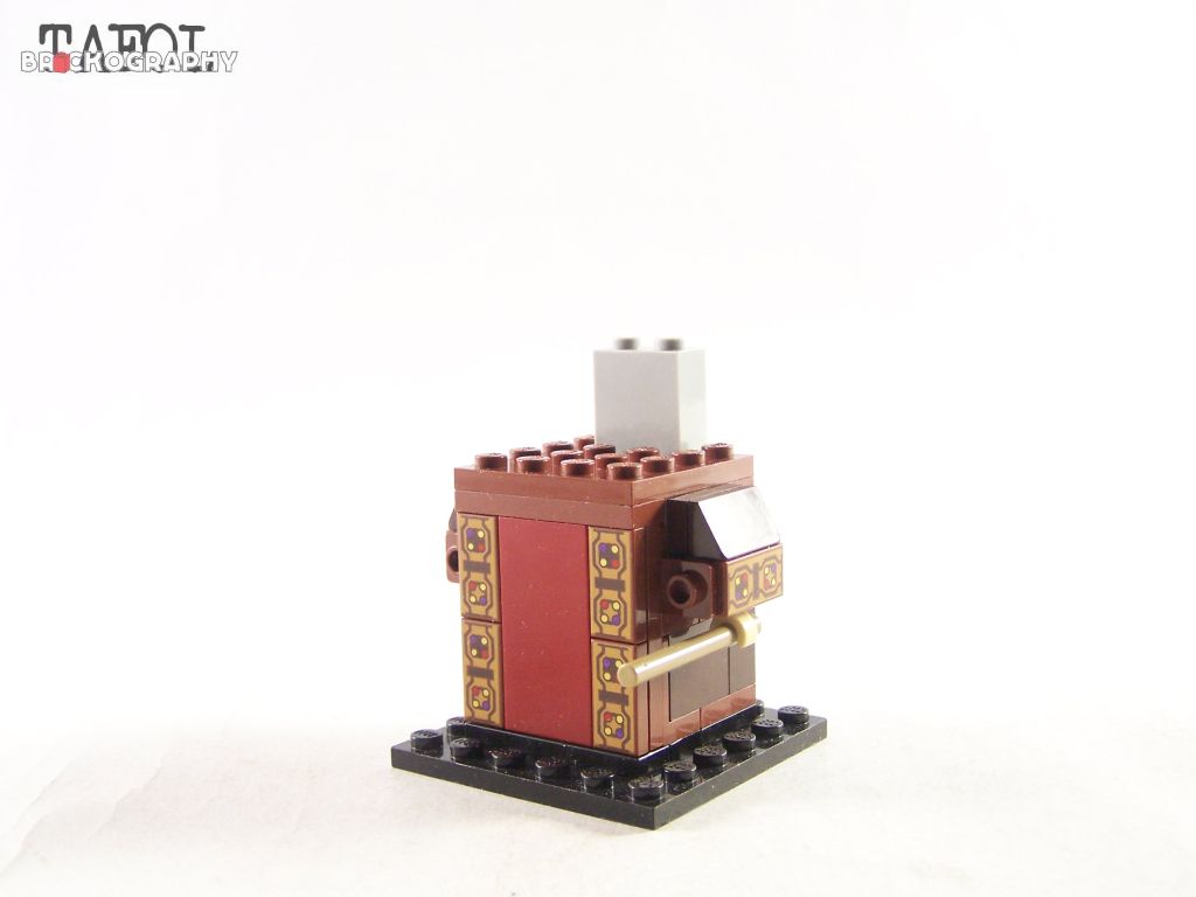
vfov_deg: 33.6
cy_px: 448
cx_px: 598
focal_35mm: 43
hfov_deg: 43.9
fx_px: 1486
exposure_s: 1/30
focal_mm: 7.1
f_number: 2.9
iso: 200
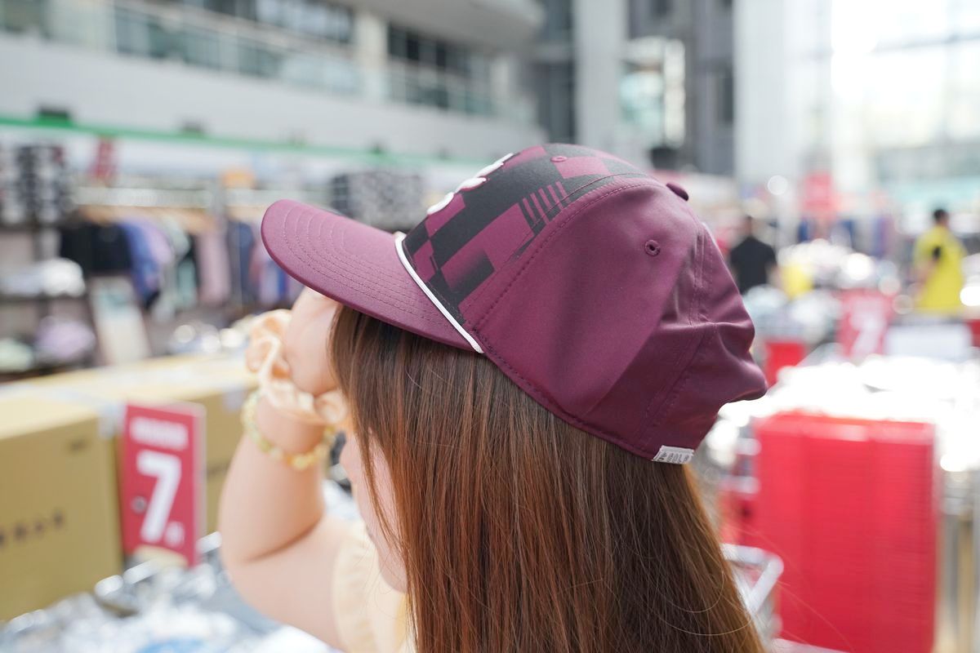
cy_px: 326
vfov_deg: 40.0
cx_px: 490
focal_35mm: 33
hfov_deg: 57.2
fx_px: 898
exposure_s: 1/160
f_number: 4
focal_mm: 33
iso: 1600
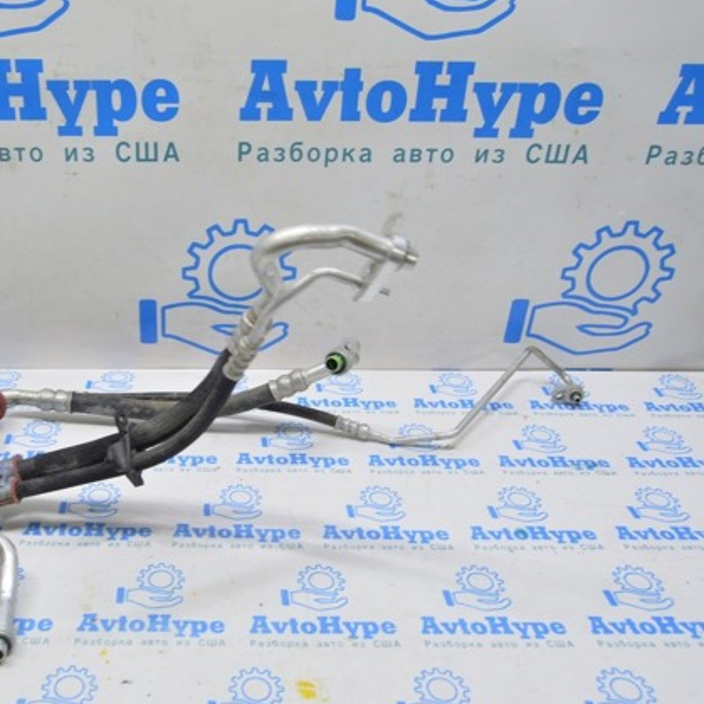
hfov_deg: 46.0
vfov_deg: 47.2
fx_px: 805
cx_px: 198
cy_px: 352
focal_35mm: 35
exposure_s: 1/20
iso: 400
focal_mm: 18
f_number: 5.6
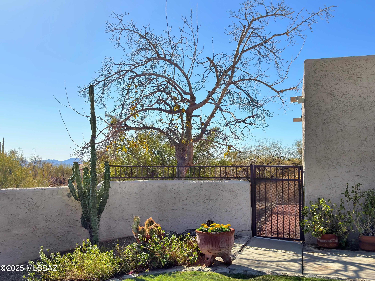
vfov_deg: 40.7
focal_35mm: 35
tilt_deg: +4.7
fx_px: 379
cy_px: 140
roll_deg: -1.1
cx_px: 188
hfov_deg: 52.6
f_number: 1.78
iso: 64
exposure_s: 1/5882
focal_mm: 6.76
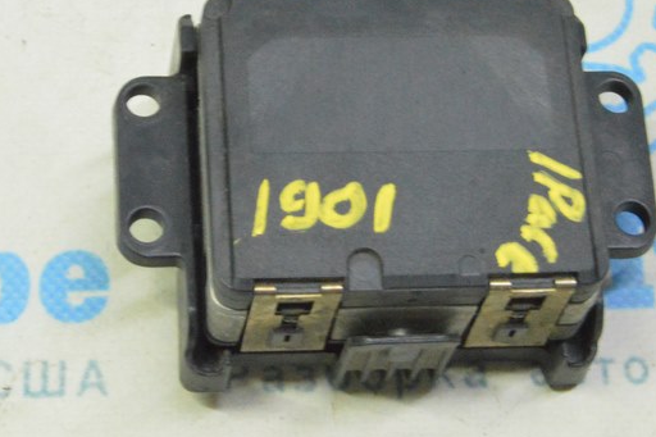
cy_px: 79
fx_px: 2077
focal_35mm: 114
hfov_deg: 17.9
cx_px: 264
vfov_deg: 12.0
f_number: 20
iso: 6400
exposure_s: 1/20
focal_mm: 38
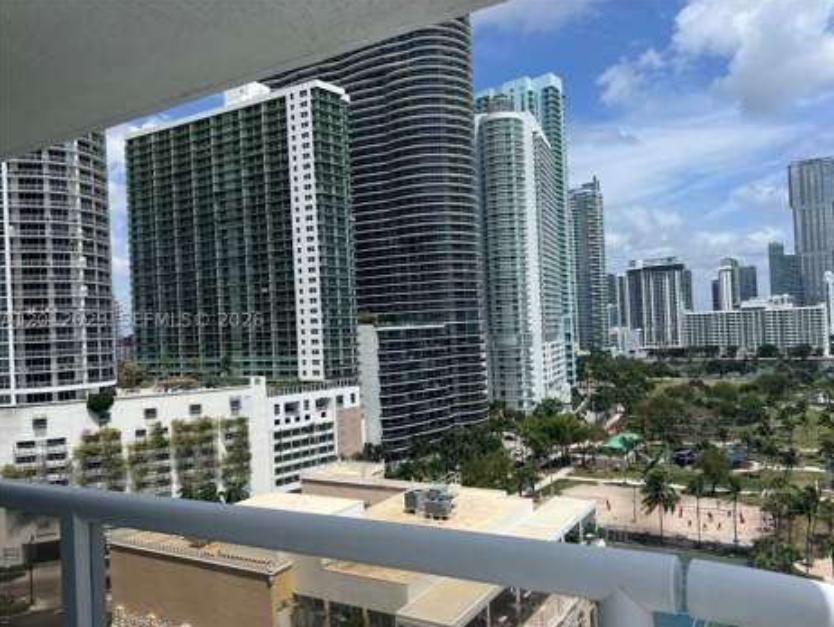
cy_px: 320
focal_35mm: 27
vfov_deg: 51.4
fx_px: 651
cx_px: 430
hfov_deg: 65.3
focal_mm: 5.7
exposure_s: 1/6993
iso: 50
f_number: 1.5
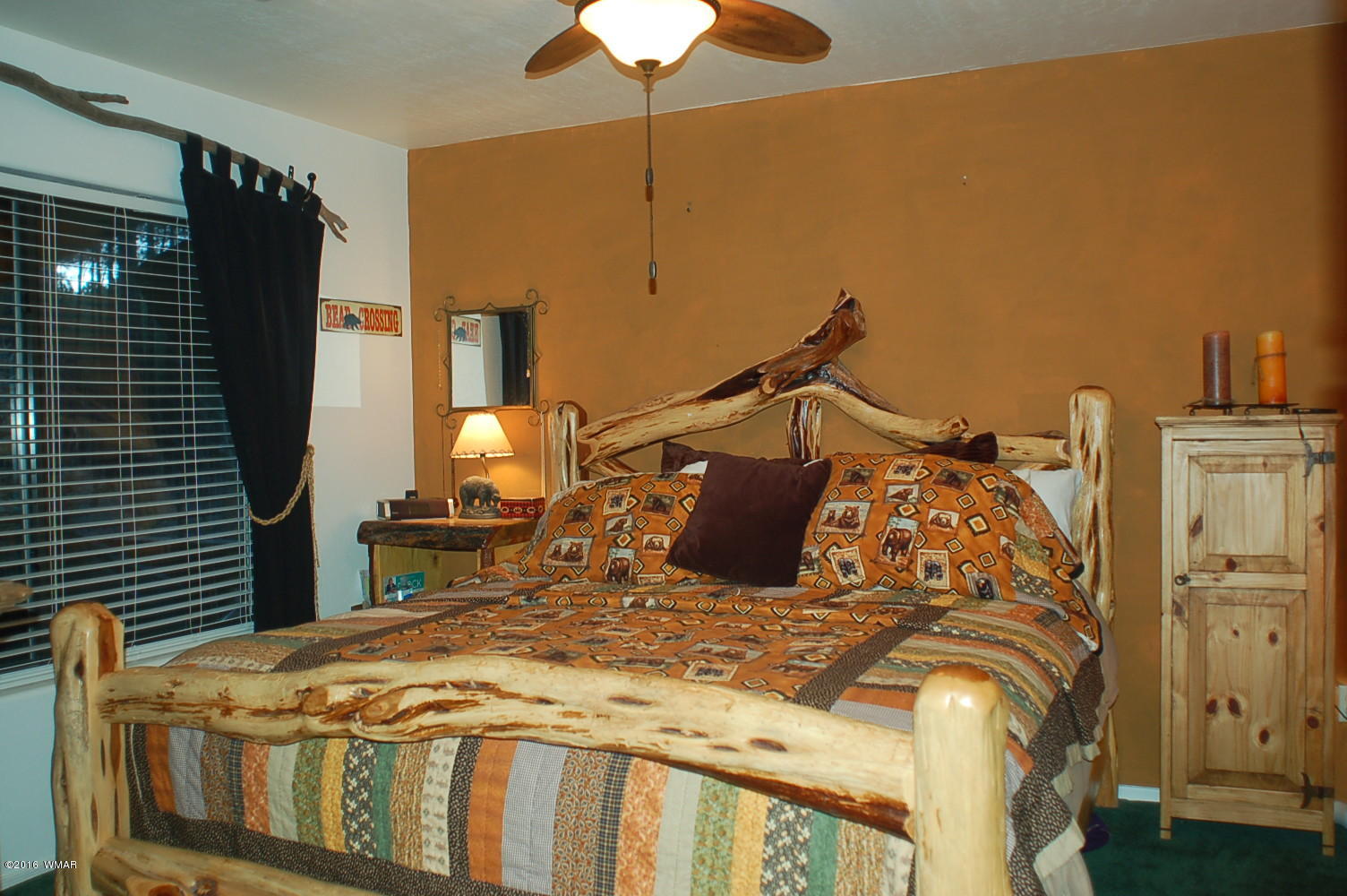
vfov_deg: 43.5
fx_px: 1121
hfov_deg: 62.0
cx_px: 674
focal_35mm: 30
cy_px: 448
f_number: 2.8
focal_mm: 20
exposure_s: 1/60
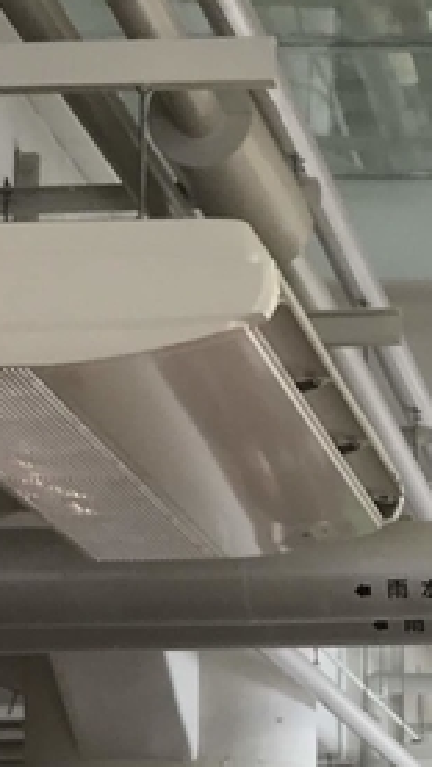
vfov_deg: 15.8
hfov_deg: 9.1
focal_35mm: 132
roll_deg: +0.4
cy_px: 833
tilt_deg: +7.2
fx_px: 2686
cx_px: 557
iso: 25
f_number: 1.8
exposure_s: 1/40
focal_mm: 3.99
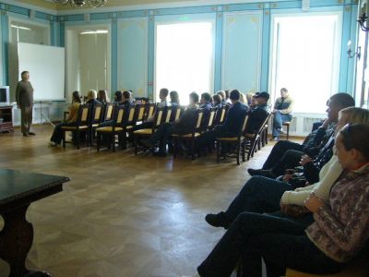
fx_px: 373
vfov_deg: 40.7
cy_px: 138
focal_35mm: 35
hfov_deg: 52.6
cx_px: 184
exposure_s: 1/10
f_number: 2.8
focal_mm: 5.8
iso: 200
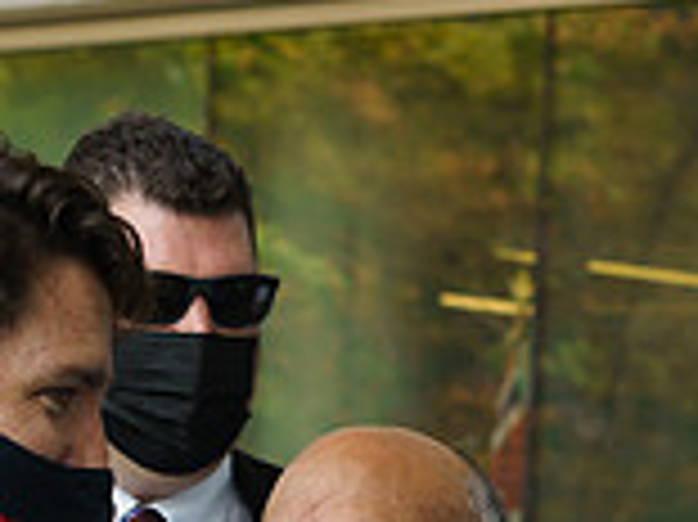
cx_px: 693
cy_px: 857
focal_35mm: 203
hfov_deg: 9.7
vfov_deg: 7.2
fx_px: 4090
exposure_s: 1/320
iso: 250
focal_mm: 50
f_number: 4
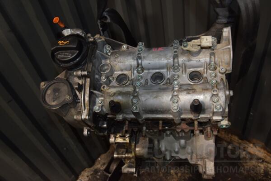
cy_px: 90
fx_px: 248
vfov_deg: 40.0
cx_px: 136
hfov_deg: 57.2
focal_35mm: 33
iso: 800
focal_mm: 22
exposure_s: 1/60
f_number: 5
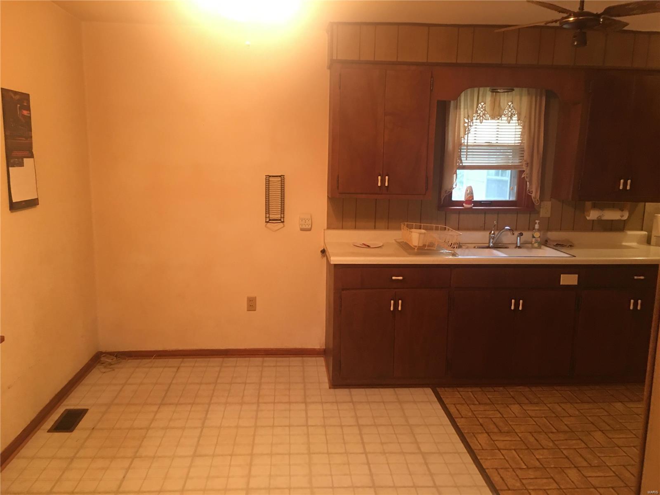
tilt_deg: -6.4
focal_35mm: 29
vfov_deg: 48.2
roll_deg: -1.8
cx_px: 330
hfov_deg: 61.7
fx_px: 553
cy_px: 248
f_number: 2.2
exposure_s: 1/10
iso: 100
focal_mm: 4.15
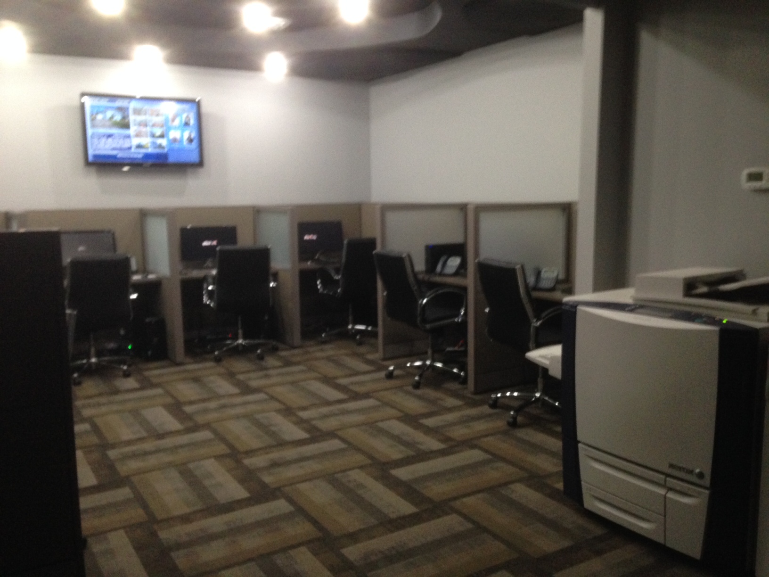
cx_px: 384
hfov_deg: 55.4
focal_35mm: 33
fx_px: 733
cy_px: 288
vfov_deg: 42.9
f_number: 2.4
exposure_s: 1/20
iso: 320
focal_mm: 4.12
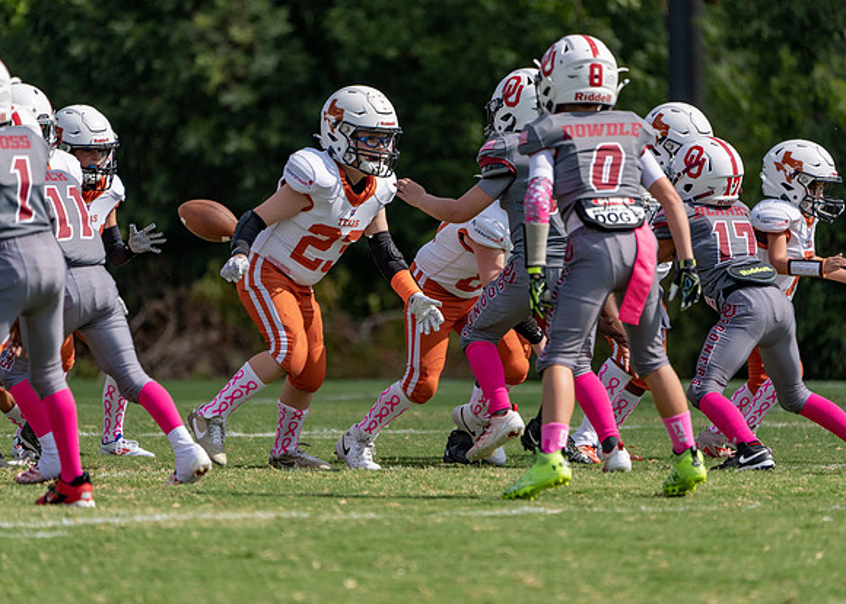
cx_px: 423
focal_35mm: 419
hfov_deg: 4.8
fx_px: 10068
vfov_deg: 3.4
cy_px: 302
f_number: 5.6
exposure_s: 1/1600
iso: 200
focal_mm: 400
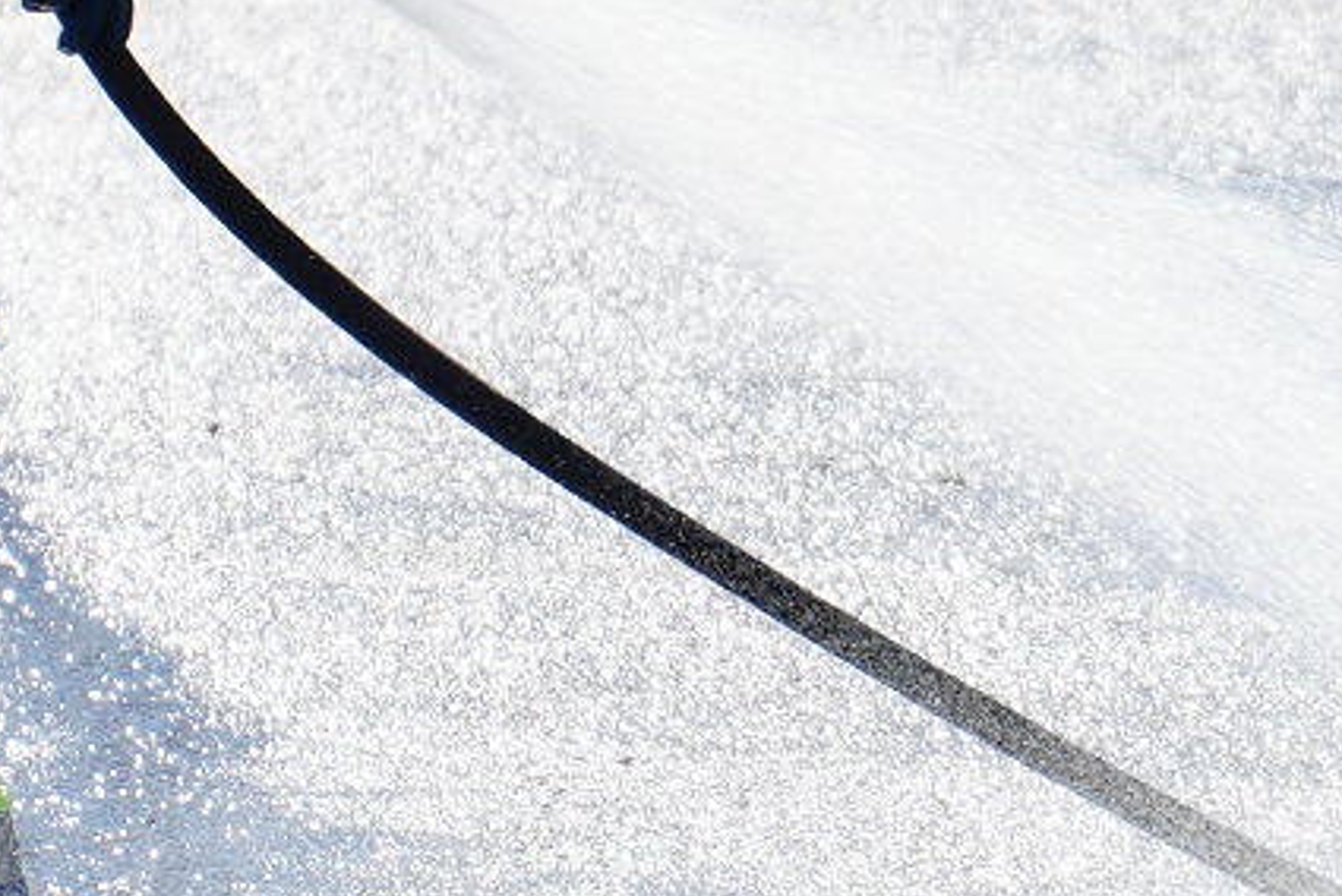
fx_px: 43680
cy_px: 0
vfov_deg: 1.2
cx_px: 633
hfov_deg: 1.8
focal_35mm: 1171
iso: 100
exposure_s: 1/640
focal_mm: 134
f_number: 5.6
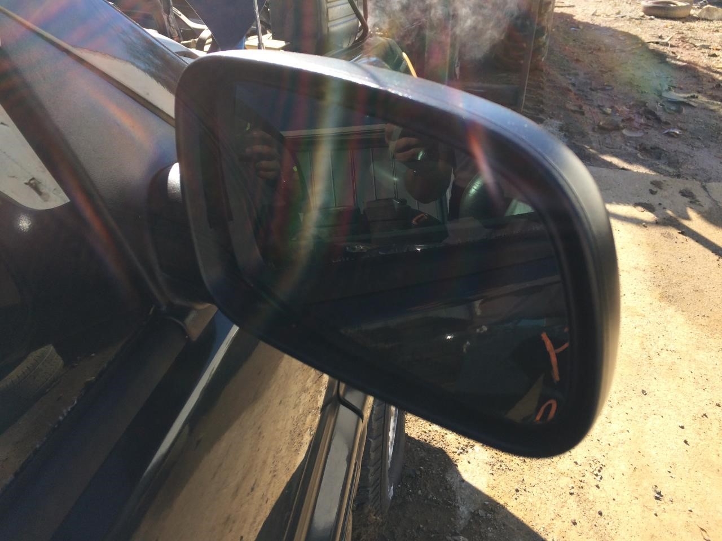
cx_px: 361
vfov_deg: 48.2
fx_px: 605
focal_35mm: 29
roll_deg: -4.0
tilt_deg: -31.0
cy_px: 270
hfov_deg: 61.7
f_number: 2.2
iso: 32
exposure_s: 1/662
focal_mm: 4.15
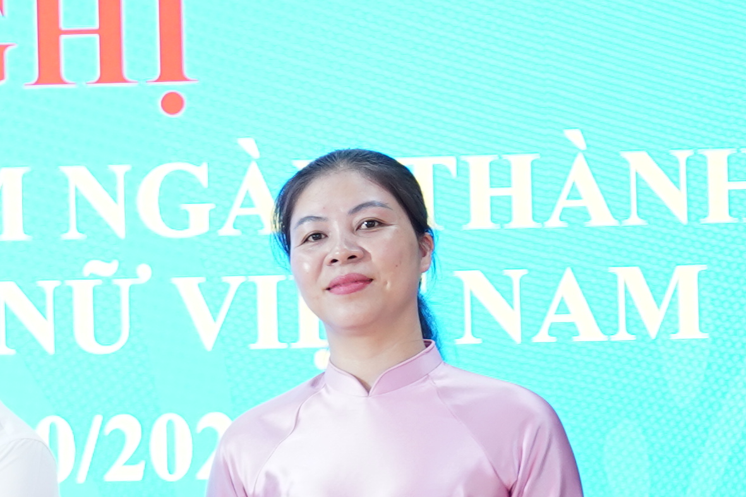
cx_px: -677
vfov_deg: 5.4
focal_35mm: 252
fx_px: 5211
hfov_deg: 7.9
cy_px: 614
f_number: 2.8
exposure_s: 1/50
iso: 640
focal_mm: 49.5
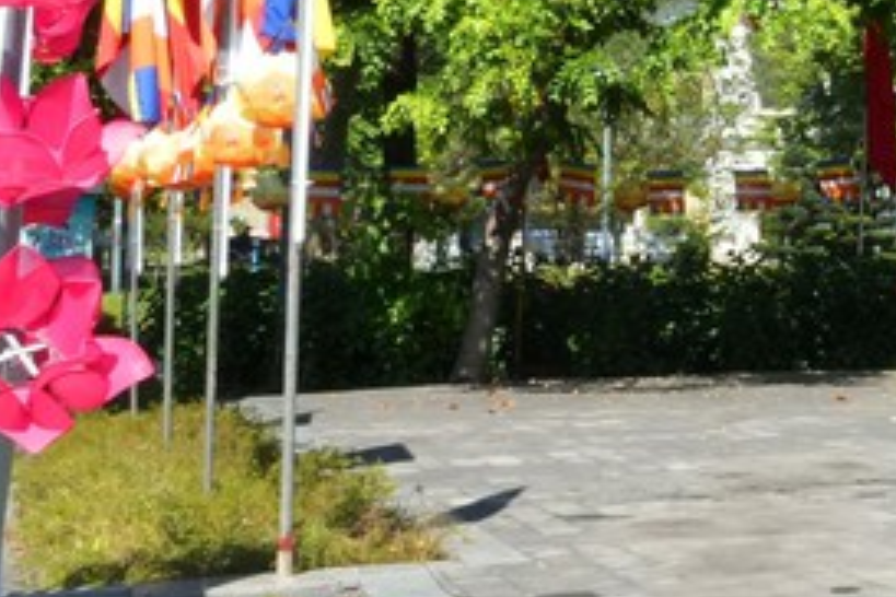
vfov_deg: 13.6
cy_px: -28
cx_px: 1316
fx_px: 2464
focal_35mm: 99
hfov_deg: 18.4
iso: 1600
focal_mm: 18
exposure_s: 1/250
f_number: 22
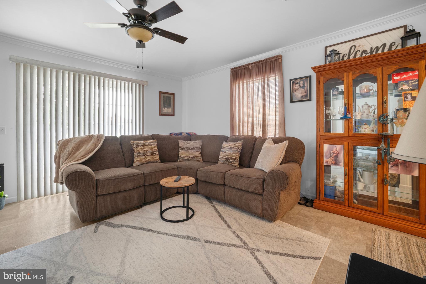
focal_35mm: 14
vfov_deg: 83.3
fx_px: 160
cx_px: 213
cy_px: 142
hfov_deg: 106.3
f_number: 7.1
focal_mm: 9
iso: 320
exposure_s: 1/6
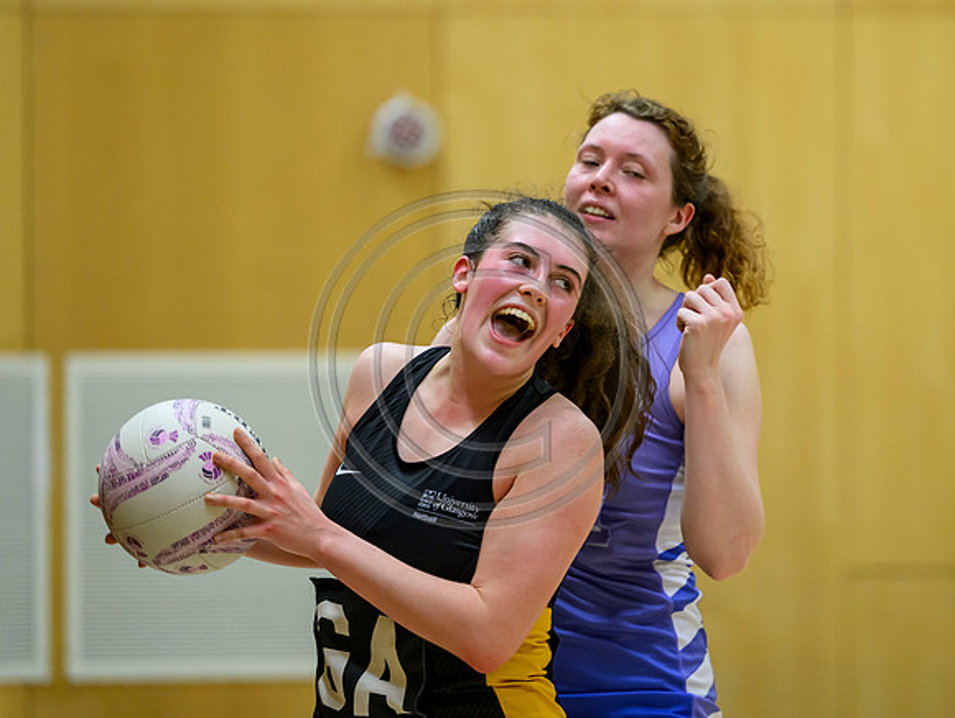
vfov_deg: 6.6
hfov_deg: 8.7
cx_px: 621
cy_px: 233
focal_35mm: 227
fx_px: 6264
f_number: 2.8
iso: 2500
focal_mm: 155
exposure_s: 1/800
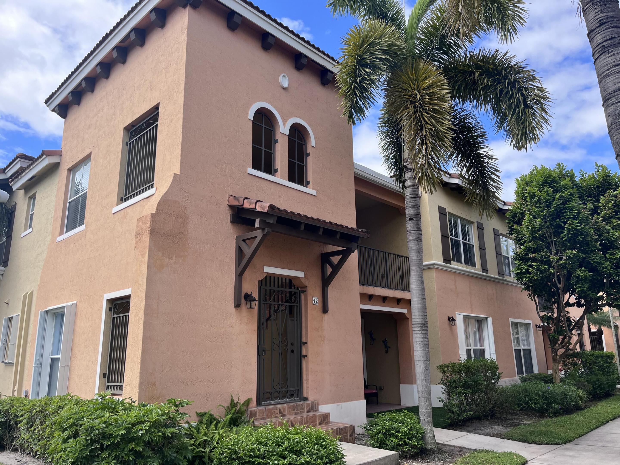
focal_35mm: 26
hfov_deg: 67.3
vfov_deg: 53.1
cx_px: 310
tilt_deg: +14.7
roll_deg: +1.8
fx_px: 466
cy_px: 232
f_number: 1.6
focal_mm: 5.1
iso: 50
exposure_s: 1/1647
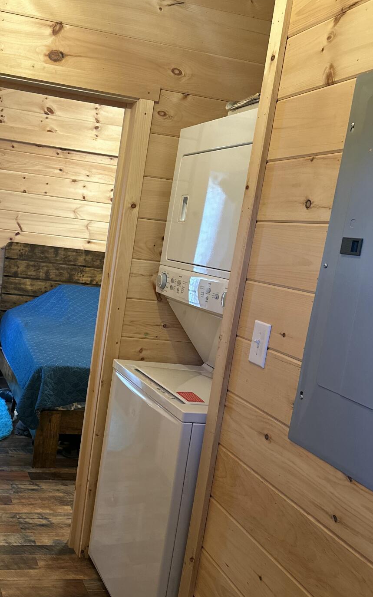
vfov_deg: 52.7
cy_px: 310
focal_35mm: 37
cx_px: 55
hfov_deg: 33.1
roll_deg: -6.9
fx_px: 602
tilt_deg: -6.7
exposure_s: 1/60
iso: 320
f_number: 1.78
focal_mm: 6.86
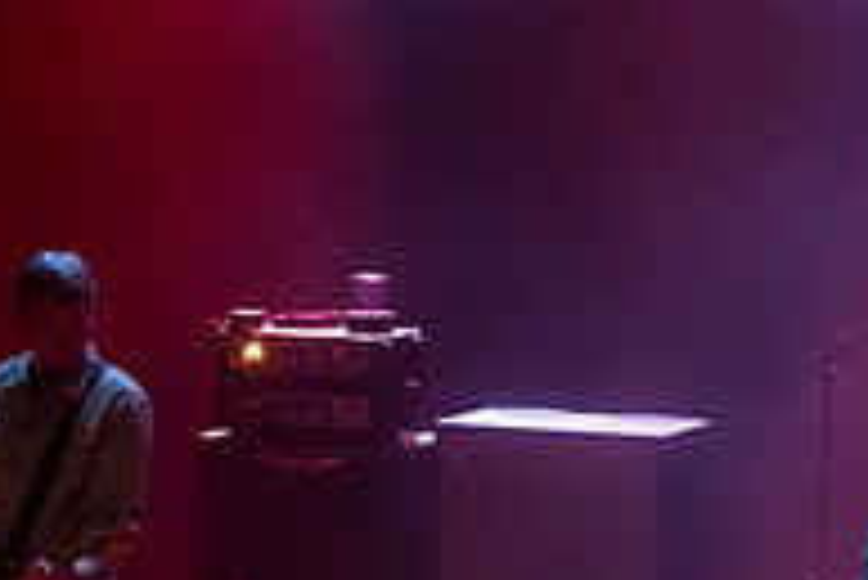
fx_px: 6901
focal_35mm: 286
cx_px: 846
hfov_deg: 7.2
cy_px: 681
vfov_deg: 4.8
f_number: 3.2
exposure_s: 1/250
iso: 2500
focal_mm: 95
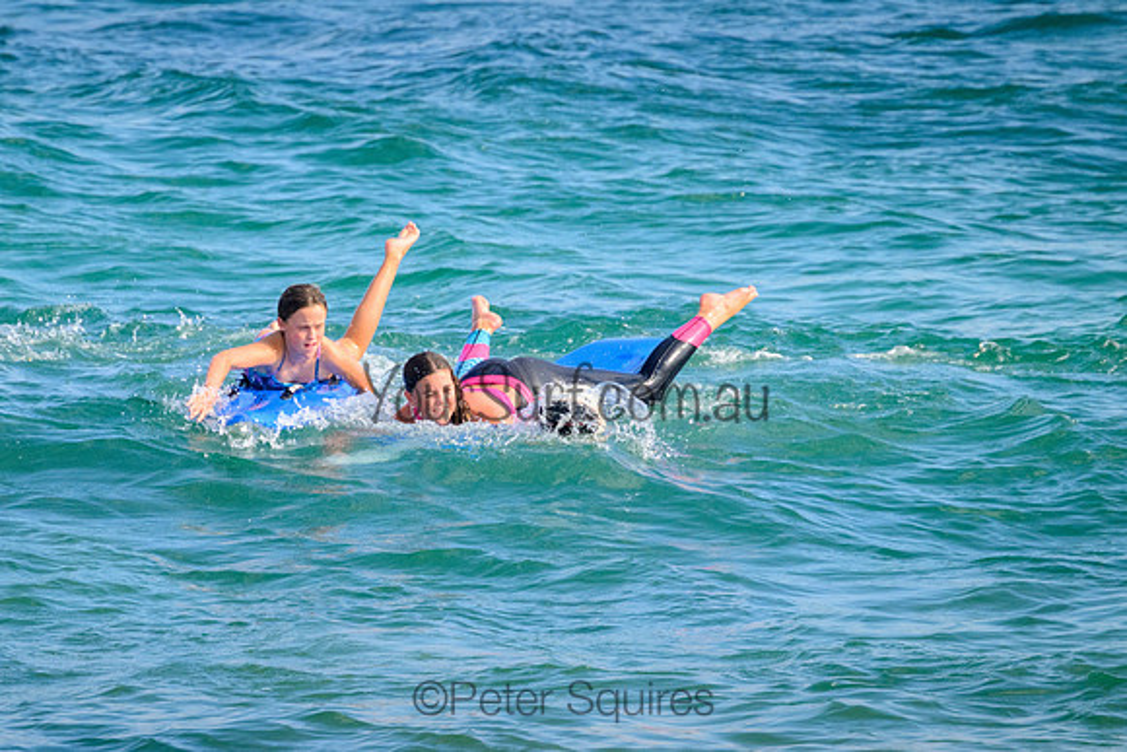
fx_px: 28857
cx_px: 478
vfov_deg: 1.5
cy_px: 376
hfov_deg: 2.2
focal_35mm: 922
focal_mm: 800
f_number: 11
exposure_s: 1/2000
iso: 2000
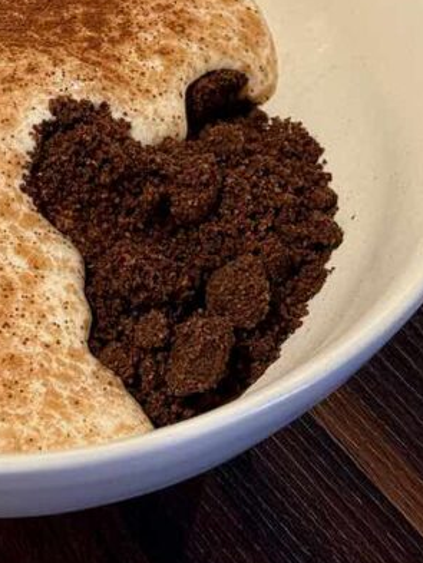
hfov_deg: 11.7
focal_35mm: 125
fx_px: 2036
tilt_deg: -44.8
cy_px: -20
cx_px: -7
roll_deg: -0.9
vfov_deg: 15.4
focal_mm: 6.76
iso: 200
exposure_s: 1/50
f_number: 1.78
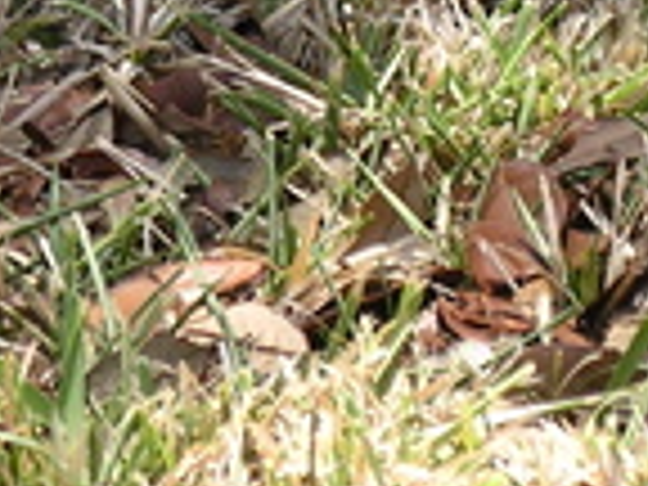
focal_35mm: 865
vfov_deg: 1.7
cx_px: 932
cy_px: -702
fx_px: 16193
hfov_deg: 2.3
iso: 50
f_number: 3.9
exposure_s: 1/96.3
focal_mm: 40
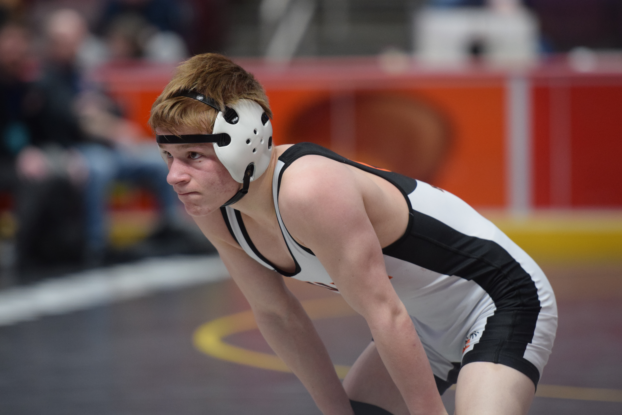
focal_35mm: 292
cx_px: 311
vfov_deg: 4.7
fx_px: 5055
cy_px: 208
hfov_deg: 7.0
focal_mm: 195
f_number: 2.8
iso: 1800
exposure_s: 1/500
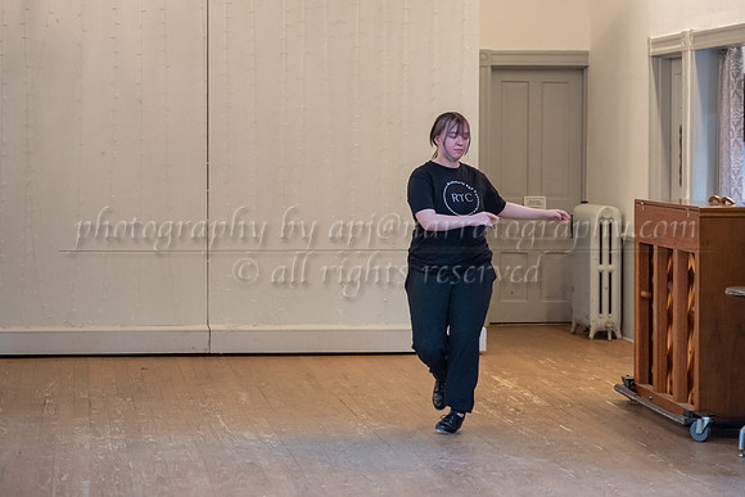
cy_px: 202
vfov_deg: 12.6
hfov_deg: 18.8
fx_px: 2247
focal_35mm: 109
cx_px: 418
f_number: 2.8
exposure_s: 1/200
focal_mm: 75
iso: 1600
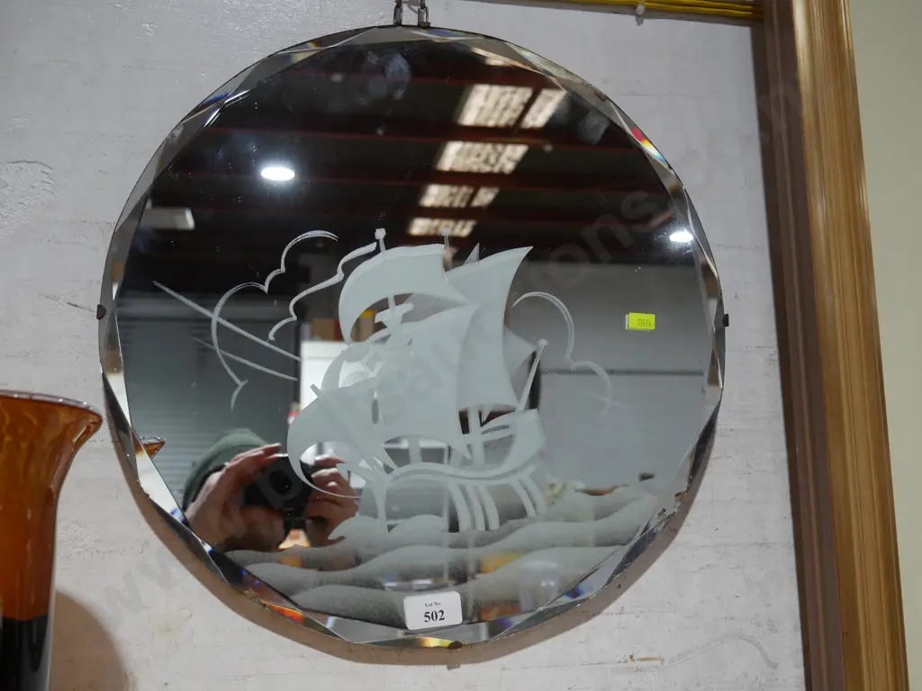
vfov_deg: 37.7
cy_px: 346
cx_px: 461
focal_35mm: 38
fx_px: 1012
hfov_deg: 49.0
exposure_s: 1/60
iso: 400
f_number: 4.1
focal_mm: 19
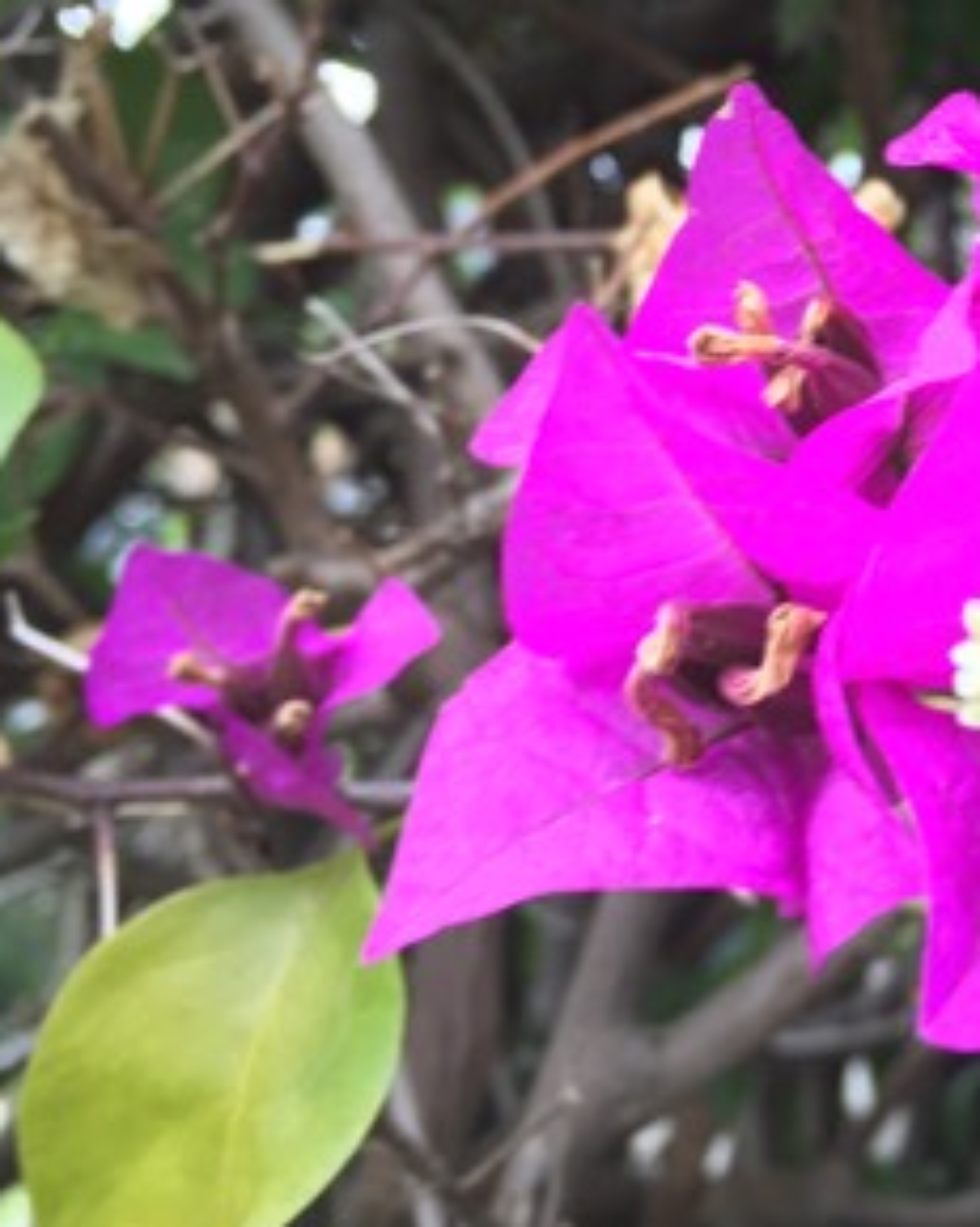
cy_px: 454
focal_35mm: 51
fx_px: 1850
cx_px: 980
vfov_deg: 36.4
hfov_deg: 27.9
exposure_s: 1/30
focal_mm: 4.15
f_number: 2.2
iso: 40
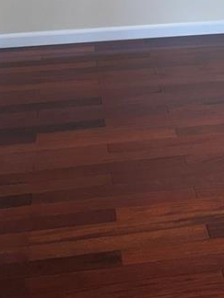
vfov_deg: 20.8
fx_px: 768
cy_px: -43
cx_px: 248
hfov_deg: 16.1
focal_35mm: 89
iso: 200
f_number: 1.78
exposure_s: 1/120
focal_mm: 6.76
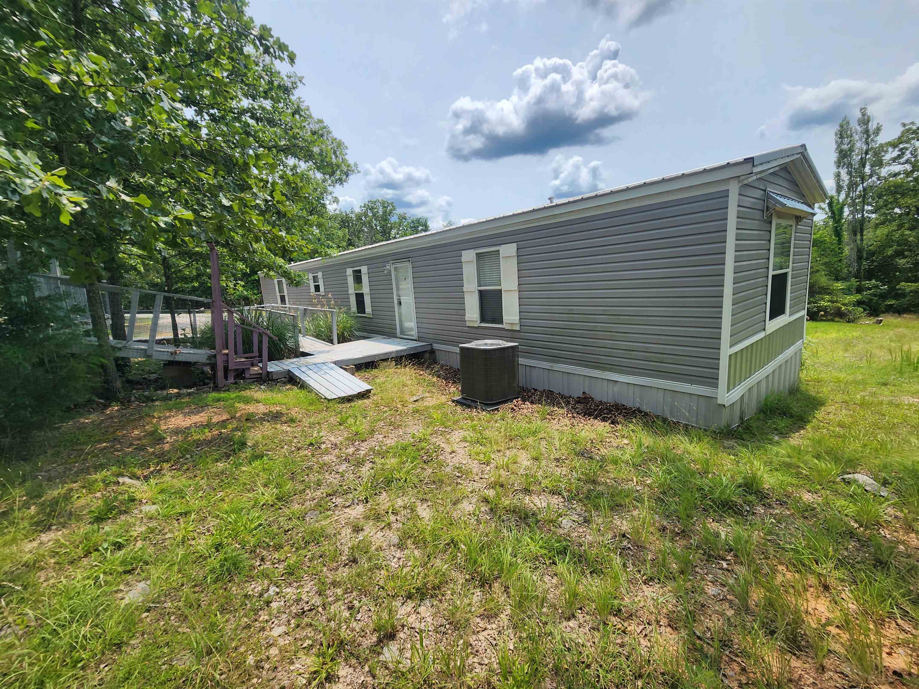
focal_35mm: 13
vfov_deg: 89.9
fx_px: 345
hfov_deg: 106.2
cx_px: 460
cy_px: 344
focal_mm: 2.2
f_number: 2.2
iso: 50
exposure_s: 1/1714
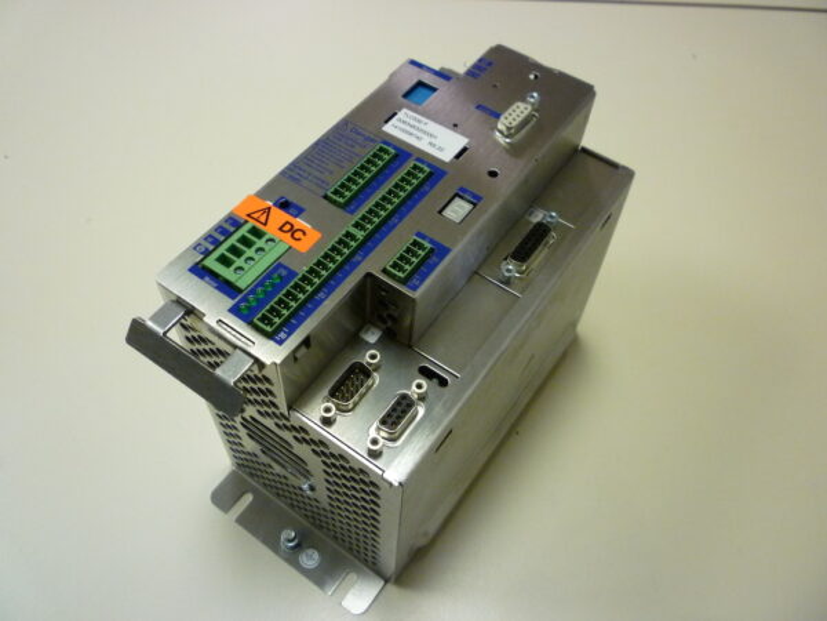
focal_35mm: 29
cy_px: 310
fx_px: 693
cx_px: 414
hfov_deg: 61.7
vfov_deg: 48.2
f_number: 3.3
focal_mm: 5.2
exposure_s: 1/30
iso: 400
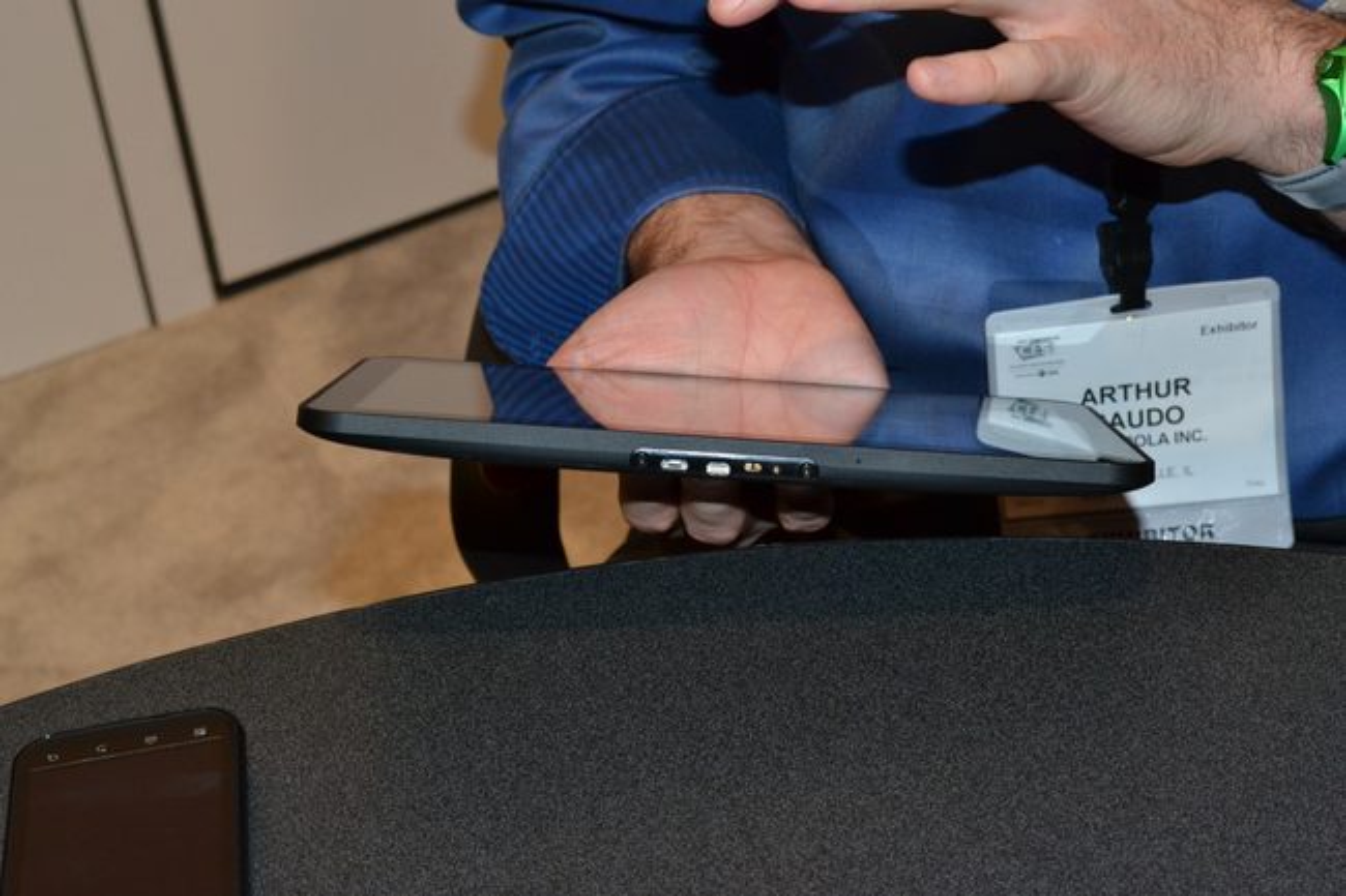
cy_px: 448
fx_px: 2691
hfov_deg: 28.1
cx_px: 673
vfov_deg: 18.9
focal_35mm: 72
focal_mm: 48
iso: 1600
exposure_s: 1/60
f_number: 11
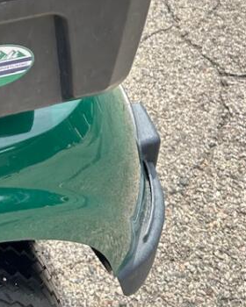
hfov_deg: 17.1
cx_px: -20
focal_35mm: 87
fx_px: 792
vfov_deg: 21.5
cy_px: 33
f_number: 1.5
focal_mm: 5.7
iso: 50
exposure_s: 1/1972
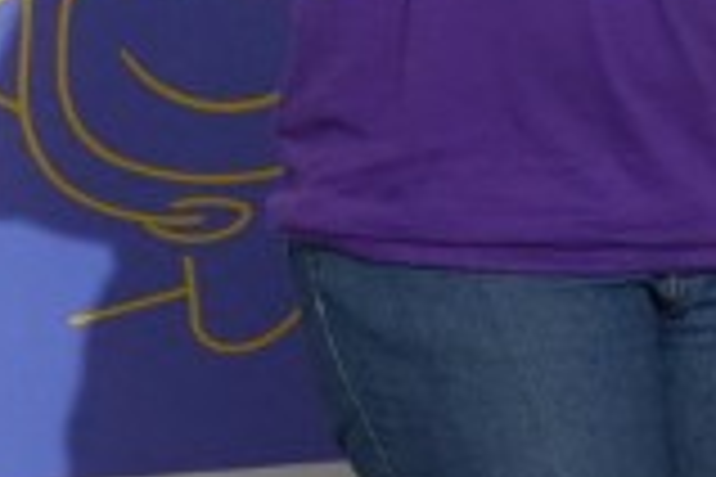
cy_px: -68
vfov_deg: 5.4
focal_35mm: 254
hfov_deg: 7.4
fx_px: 5051
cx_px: 1887
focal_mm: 35
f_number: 4
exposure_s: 1/160
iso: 4000
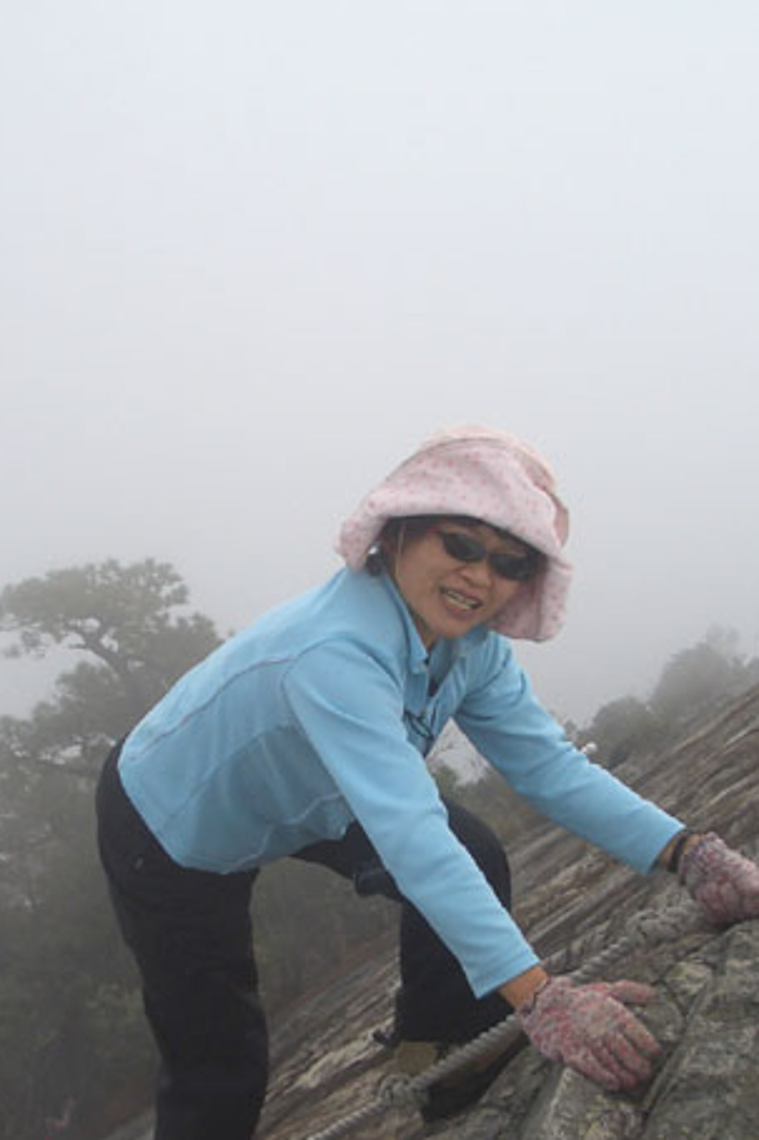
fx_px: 2025
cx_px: 386
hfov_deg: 21.2
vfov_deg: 31.3
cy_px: 684
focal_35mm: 64
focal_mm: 5.8
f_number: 4.3
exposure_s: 1/640
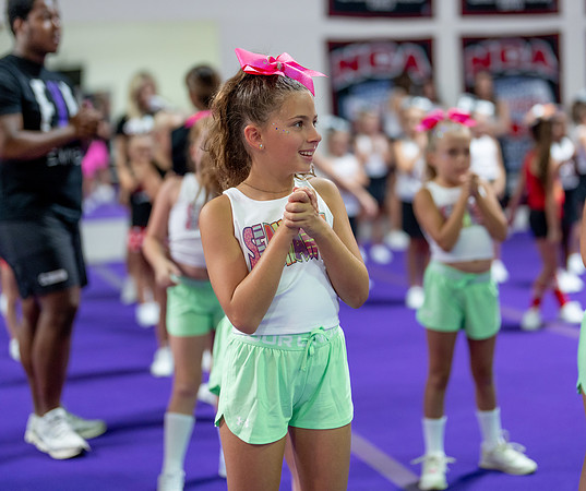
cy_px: 184
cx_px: 335
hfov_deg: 25.4
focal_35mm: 74
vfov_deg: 21.4
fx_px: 1299
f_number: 1.2
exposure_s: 1/400
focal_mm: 50
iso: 640
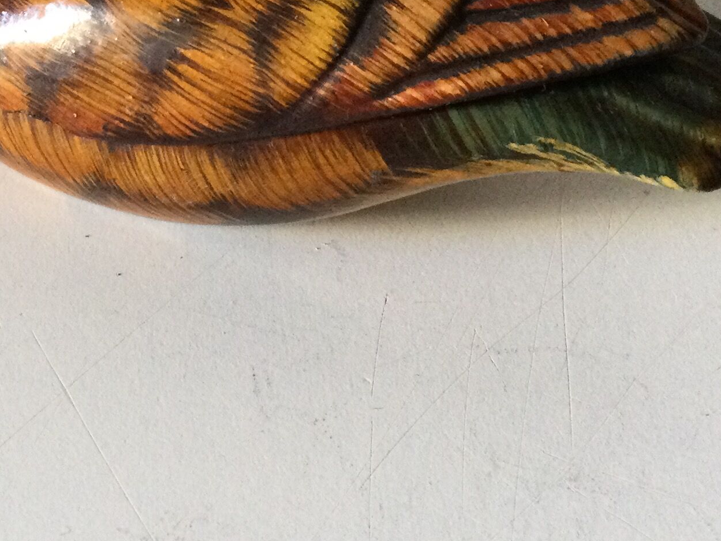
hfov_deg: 23.6
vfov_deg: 17.7
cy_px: -21
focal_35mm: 81
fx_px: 1687
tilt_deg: -40.3
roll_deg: -5.6
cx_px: 101
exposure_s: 1/33
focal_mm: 3.3
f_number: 2.4
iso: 200
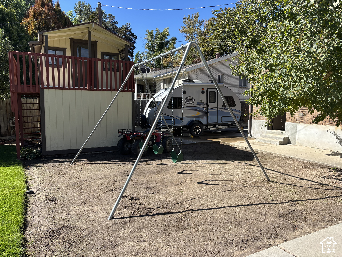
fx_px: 257
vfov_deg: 53.1
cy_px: 128
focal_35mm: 26
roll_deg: -0.2
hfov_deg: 67.3
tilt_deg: -5.4
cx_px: 171
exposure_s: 1/1522
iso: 50
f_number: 1.6
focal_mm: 5.96
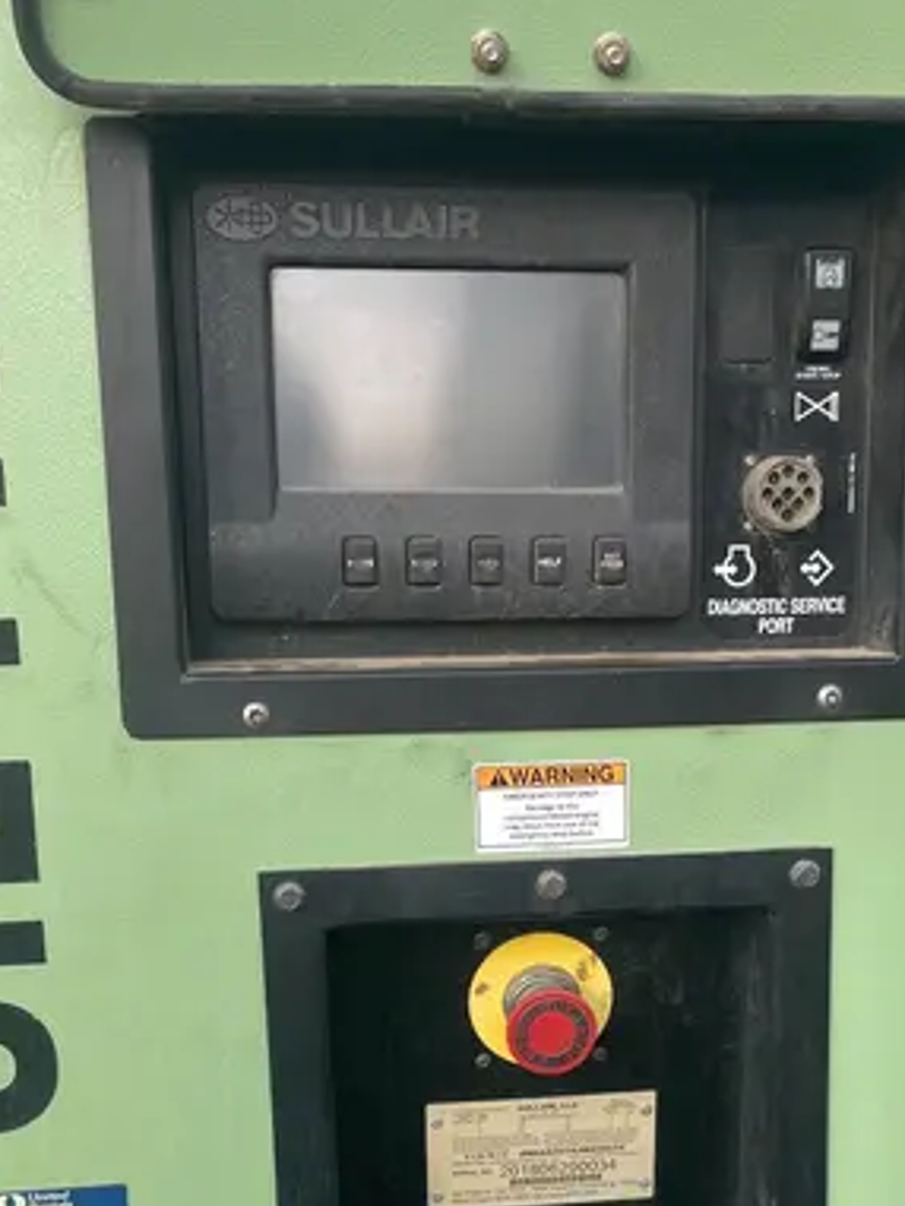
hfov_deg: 29.1
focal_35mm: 50
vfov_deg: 37.0
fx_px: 1742
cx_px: 506
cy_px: 945
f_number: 1.6
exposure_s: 1/316
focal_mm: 4.2
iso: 32
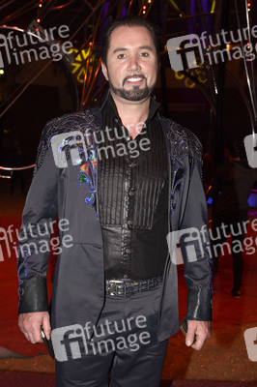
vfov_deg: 44.5
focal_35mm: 44
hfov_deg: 30.5
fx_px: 472
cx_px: 128
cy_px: 194
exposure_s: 1/125
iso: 640
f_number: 6.3
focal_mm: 44
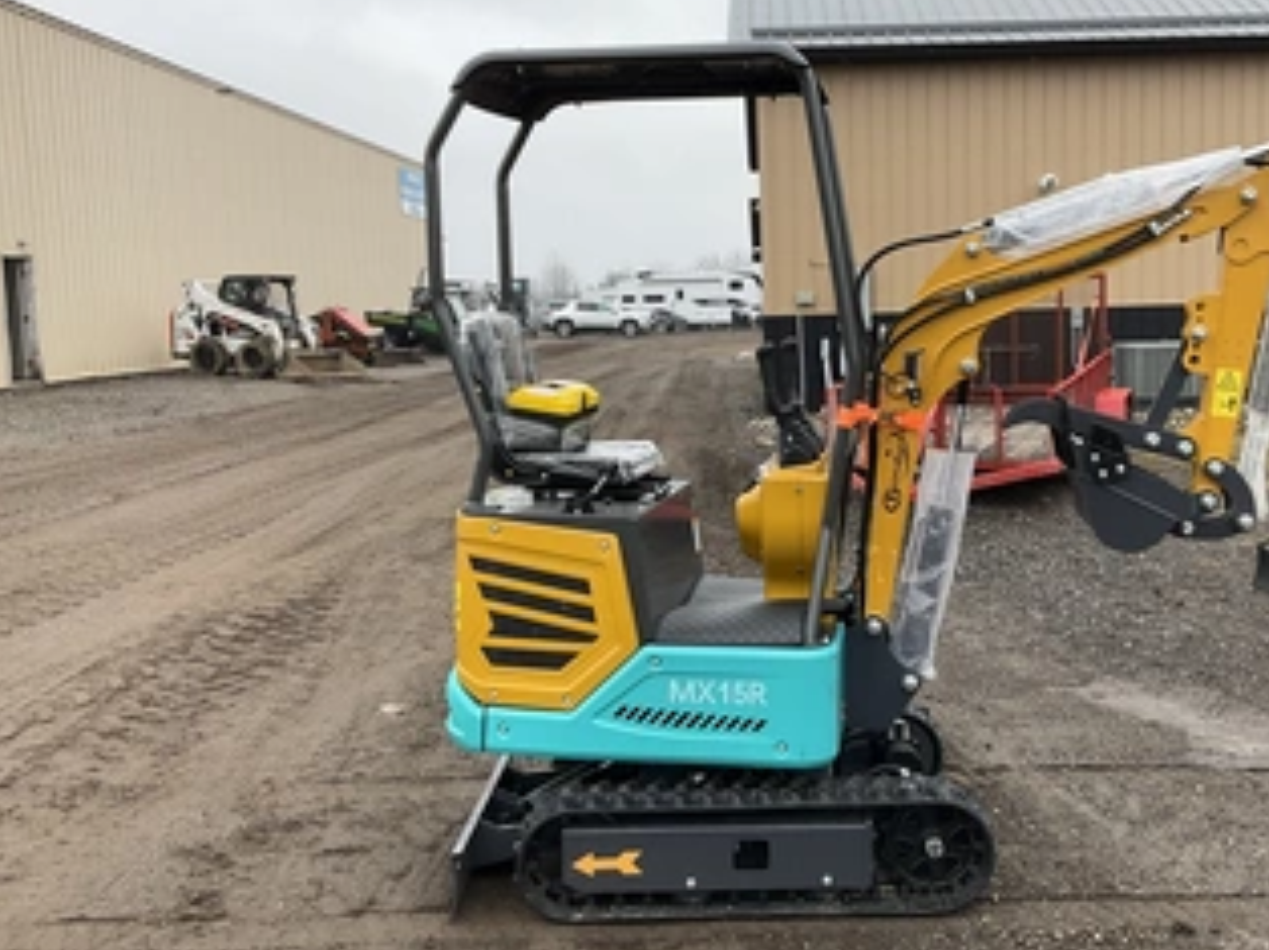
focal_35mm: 37
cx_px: 772
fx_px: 1355
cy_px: 445
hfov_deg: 49.8
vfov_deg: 38.6
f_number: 1.8
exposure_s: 1/397
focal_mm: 3
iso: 25
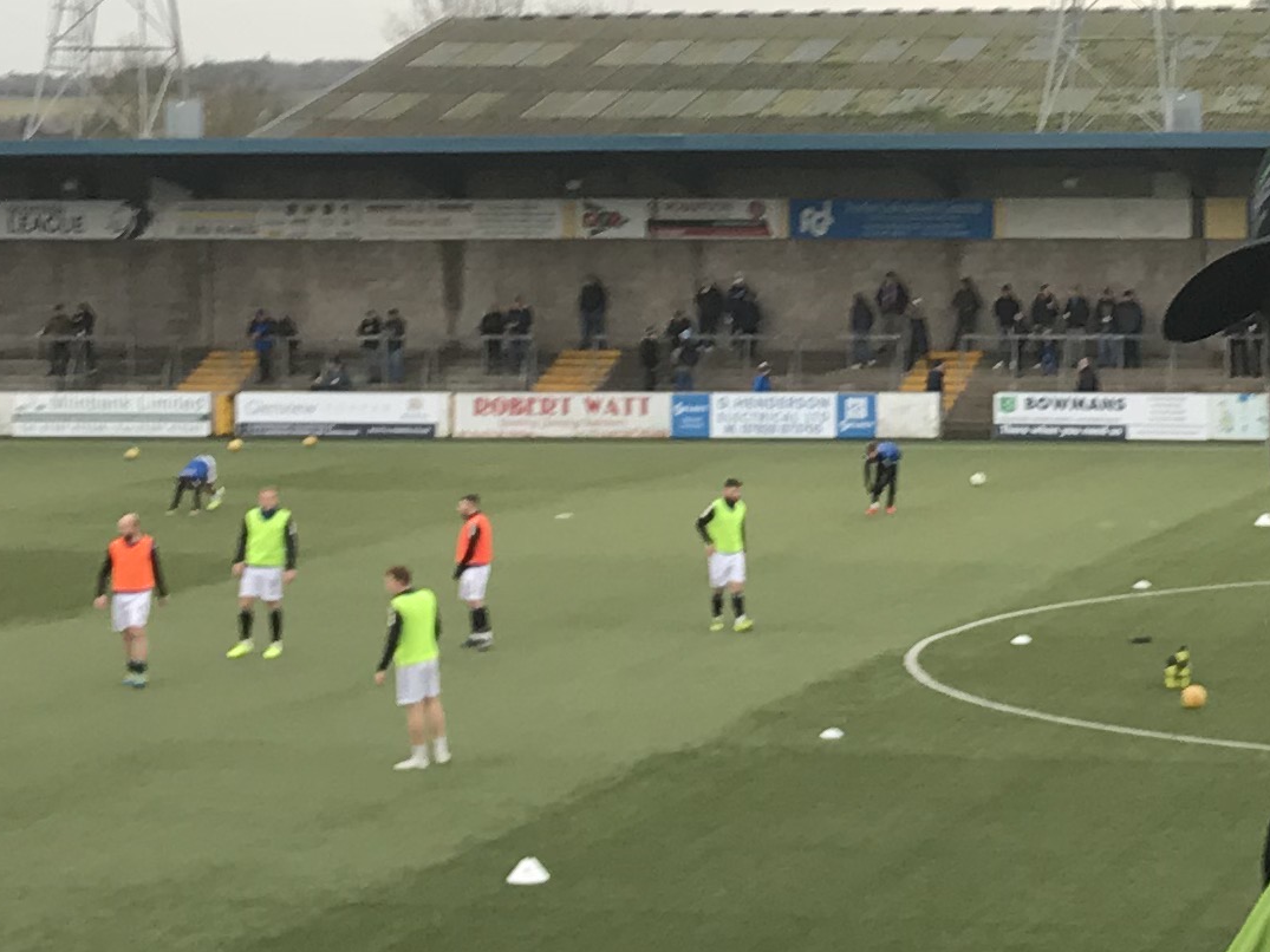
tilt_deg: +1.0
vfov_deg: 14.0
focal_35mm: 105
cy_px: 178
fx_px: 3852
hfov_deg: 18.5
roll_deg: -0.3
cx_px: 1105
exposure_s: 1/49
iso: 25
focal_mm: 3.99
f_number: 1.8
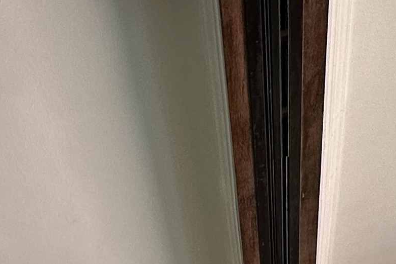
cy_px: 745
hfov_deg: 24.5
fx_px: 825
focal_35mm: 75
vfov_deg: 11.8
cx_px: -75
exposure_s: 1/100
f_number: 2.2
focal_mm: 2.22
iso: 50
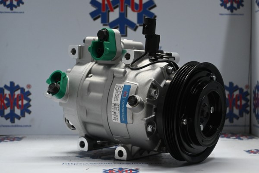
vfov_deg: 20.6
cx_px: 130
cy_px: 86
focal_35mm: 66
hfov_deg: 30.5
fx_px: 475
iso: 1400
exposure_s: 1/80
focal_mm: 44
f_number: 6
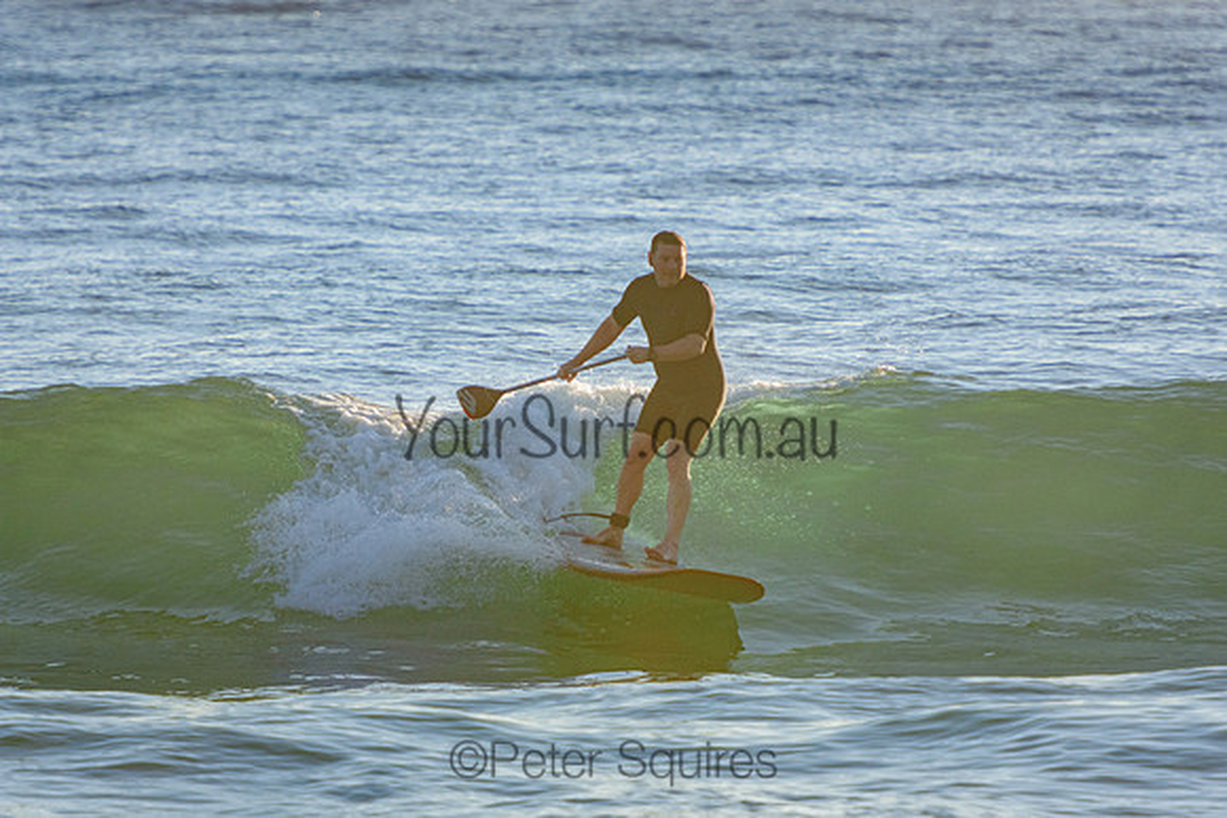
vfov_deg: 2.9
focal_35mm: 480
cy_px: 409
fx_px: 16363
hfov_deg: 4.3
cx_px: 614
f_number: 5.6
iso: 560
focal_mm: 320
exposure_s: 1/2500
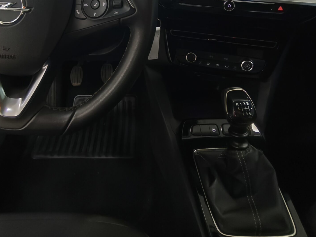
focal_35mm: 27
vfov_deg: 47.1
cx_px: 136
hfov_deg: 65.0
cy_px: 32
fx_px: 247
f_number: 2.2
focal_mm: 1.91
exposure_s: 1/25
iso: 1000
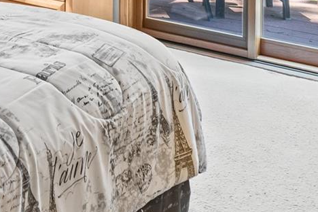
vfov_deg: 16.9
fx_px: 618
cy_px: -142
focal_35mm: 70
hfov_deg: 26.8
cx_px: -20
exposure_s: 1/125
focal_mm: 16
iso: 3200
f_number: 4
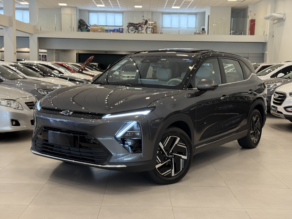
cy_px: 110
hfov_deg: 39.7
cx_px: 146
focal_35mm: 48
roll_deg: -1.2
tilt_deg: -5.7
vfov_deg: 30.3
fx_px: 405
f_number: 1.78
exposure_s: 1/60
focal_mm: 6.76
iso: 160
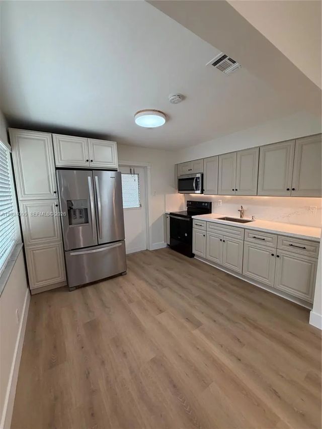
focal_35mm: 14
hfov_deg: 85.7
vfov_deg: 102.1
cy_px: 214
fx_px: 174
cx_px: 161
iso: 125
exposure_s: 1/120
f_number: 2.2
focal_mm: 2.22
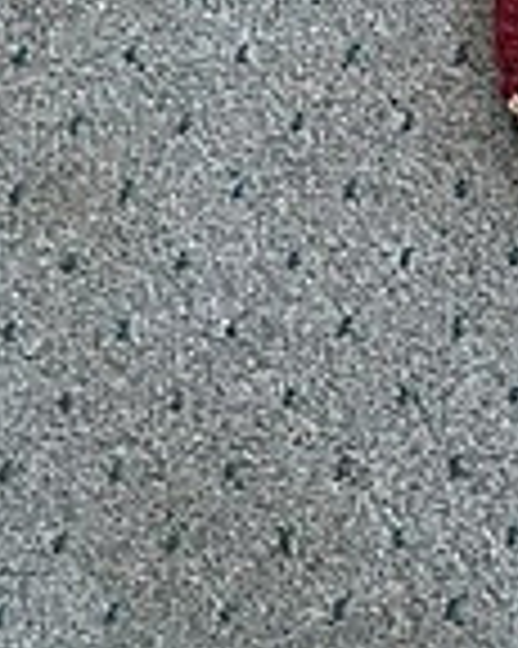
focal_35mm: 126
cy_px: 22
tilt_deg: -82.7
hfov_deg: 10.0
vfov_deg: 15.1
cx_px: 1410
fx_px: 2417
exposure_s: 1/30
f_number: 2.2
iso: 40
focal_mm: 4.15
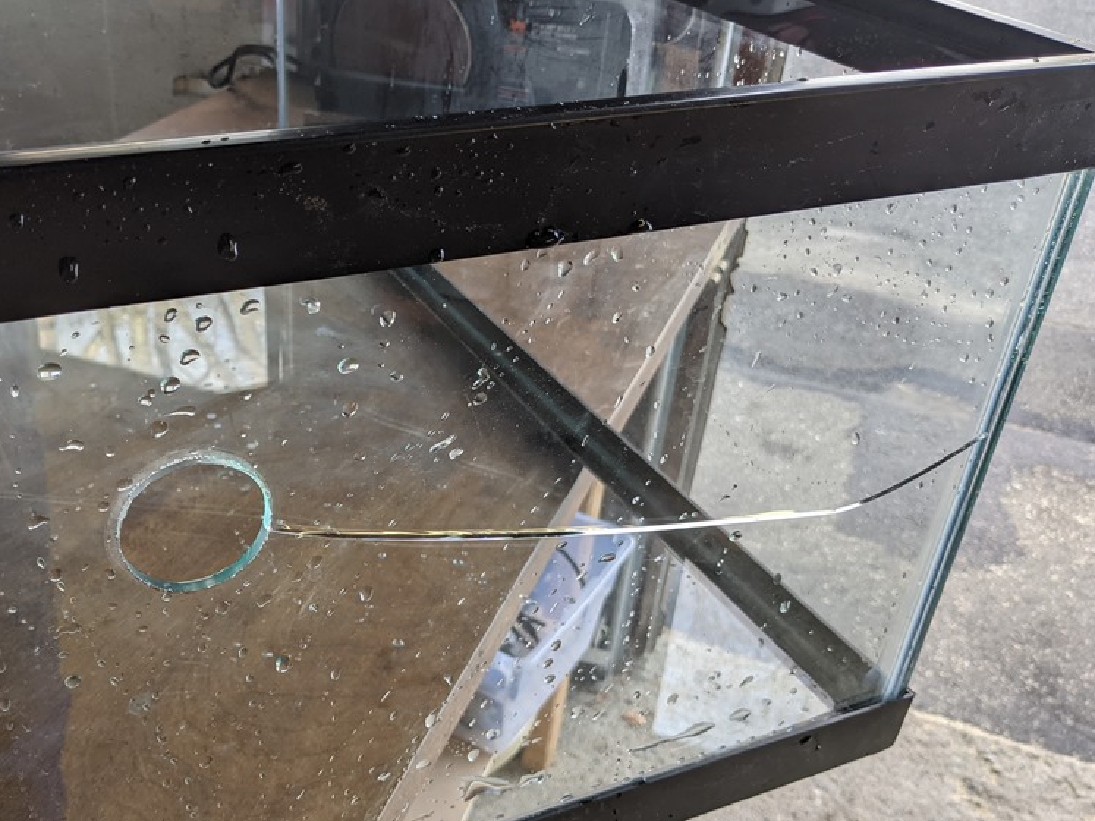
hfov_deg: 49.7
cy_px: 479
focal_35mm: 37
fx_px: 1170
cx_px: 410
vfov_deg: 38.5
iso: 52
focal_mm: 4.38
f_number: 1.73
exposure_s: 1/194
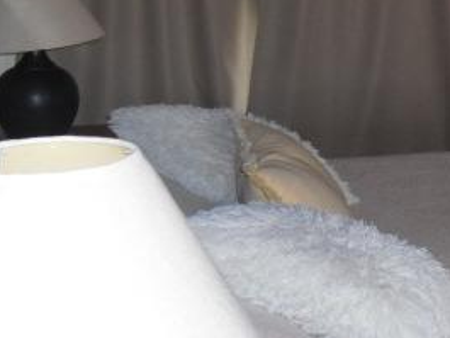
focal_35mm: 87
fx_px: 1131
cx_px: 486
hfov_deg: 21.4
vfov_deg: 16.8
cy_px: 39
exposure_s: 1/60
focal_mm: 6.3
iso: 200
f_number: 3.1
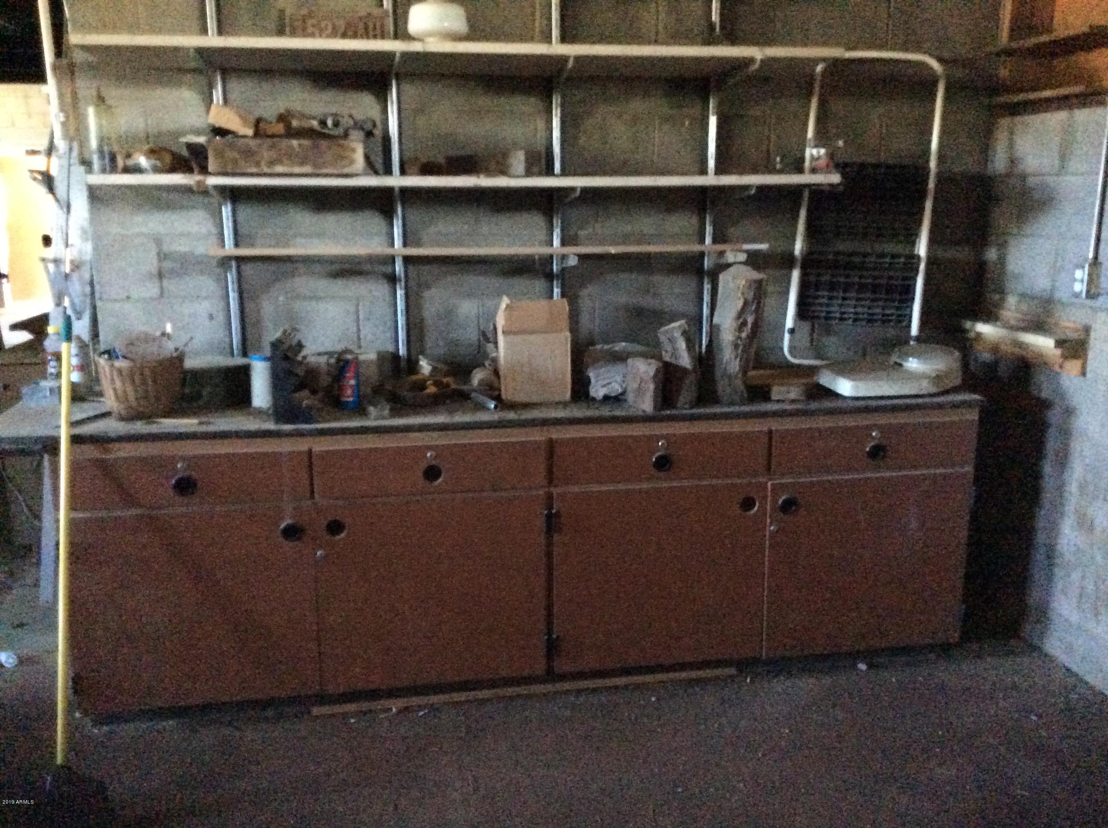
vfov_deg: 44.1
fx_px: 1023
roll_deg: +0.9
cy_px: 414
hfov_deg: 56.9
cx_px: 554
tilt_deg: -12.6
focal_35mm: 32
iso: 800
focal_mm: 3.3
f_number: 2.4
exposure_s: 1/15
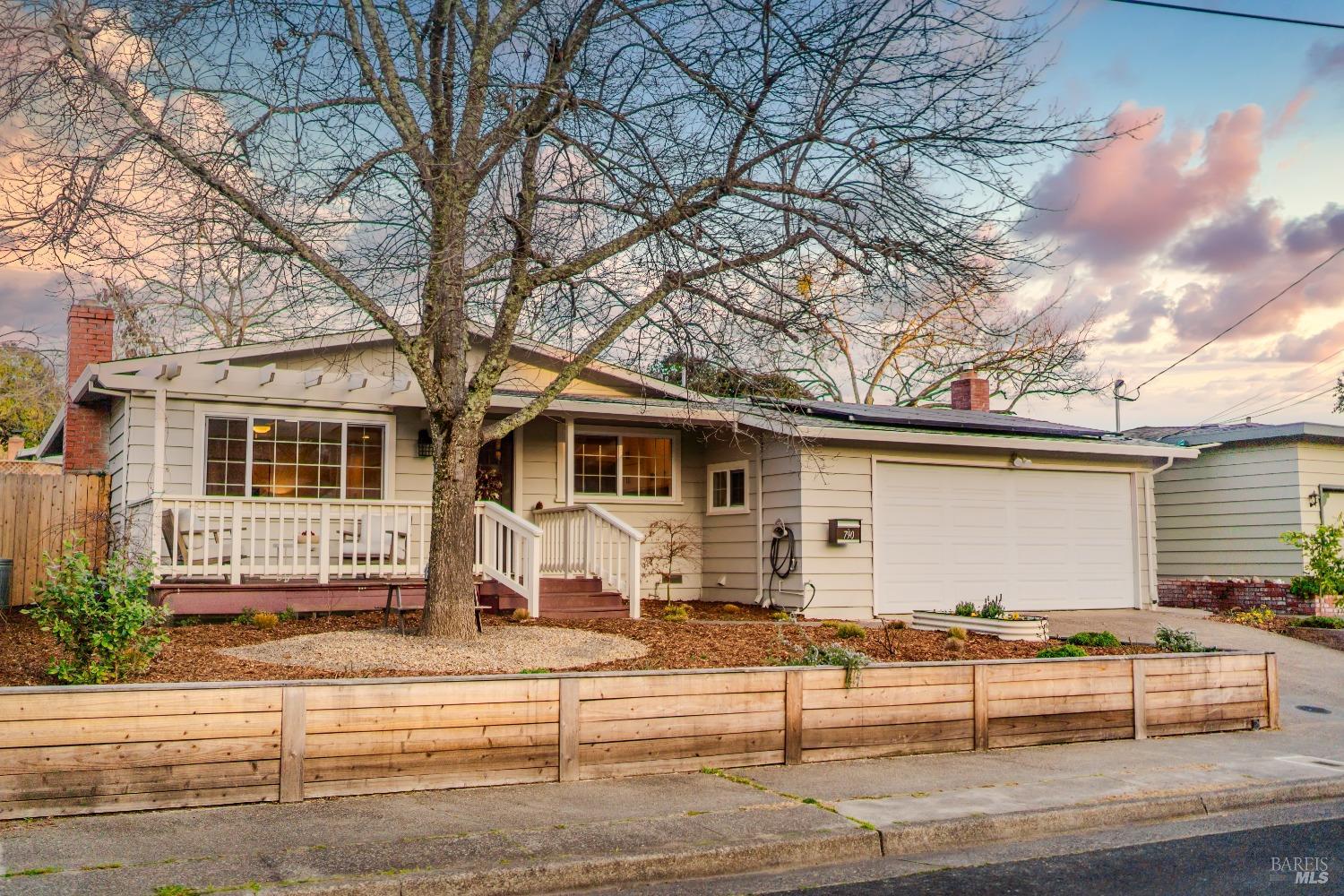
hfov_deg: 54.4
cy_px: 448
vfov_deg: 37.9
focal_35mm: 35
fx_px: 1307
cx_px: 672
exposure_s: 1/6400
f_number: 1.4
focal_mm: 35
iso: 320
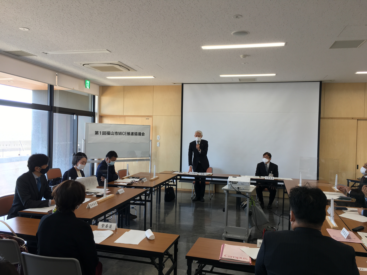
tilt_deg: -0.2
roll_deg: -1.4
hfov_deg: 61.7
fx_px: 307
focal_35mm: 29
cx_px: 184
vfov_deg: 48.2
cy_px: 138
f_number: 2.2
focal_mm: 4.15
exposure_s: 1/60
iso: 25
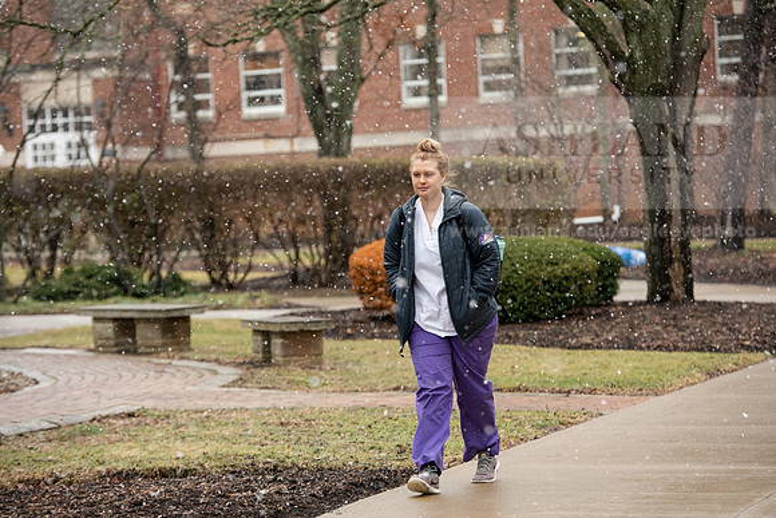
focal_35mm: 122
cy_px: 259
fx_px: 2630
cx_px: 388
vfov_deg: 11.2
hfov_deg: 16.8
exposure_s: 1/500
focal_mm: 122
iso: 640
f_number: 4
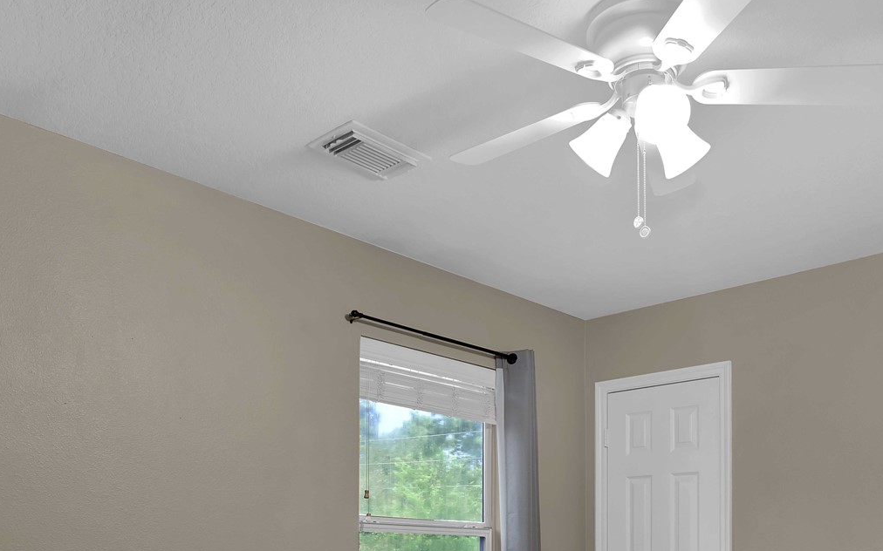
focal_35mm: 35
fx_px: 842
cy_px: 599
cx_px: 470
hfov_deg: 55.3
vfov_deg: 32.2
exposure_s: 1/1.67
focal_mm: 16
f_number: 8
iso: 100
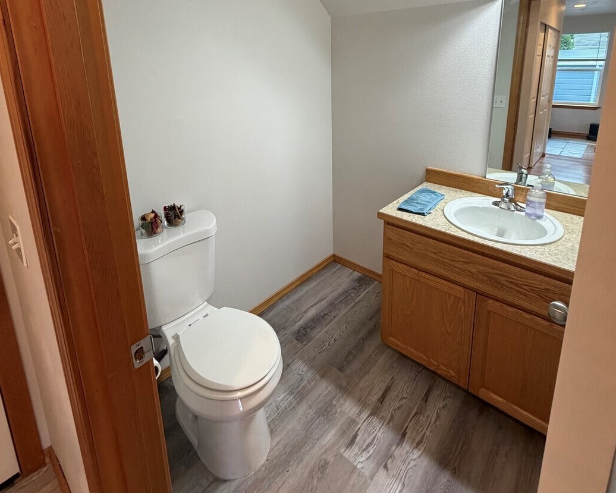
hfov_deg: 83.3
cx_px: 318
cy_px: 143
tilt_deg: -12.4
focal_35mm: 19
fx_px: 346
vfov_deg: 67.7
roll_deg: +1.3
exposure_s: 1/120
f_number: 2.2
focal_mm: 2.22
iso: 320
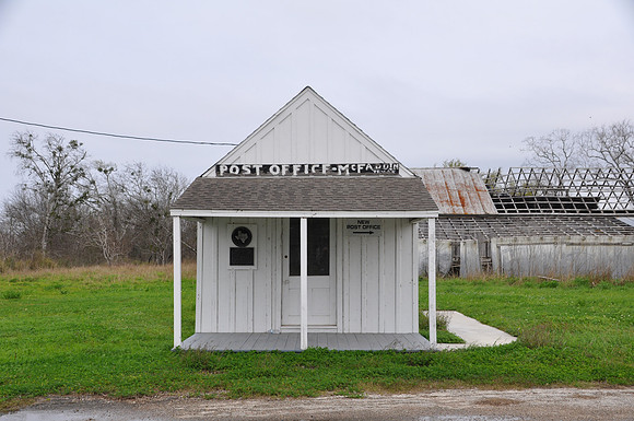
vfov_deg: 28.0
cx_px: 317
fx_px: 844
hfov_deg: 41.2
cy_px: 210
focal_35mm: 48
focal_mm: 32
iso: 200
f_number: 9
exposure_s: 1/320
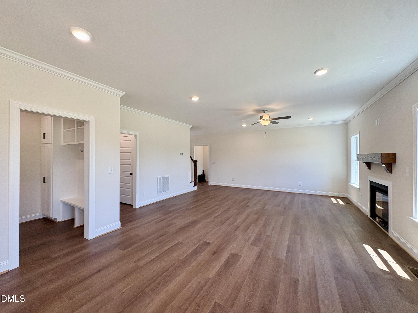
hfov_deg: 102.1
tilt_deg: +0.5
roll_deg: +0.2
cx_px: 209
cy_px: 156
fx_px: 169
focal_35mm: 14
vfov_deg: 85.7
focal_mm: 2.22
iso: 80
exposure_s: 1/120
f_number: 2.2
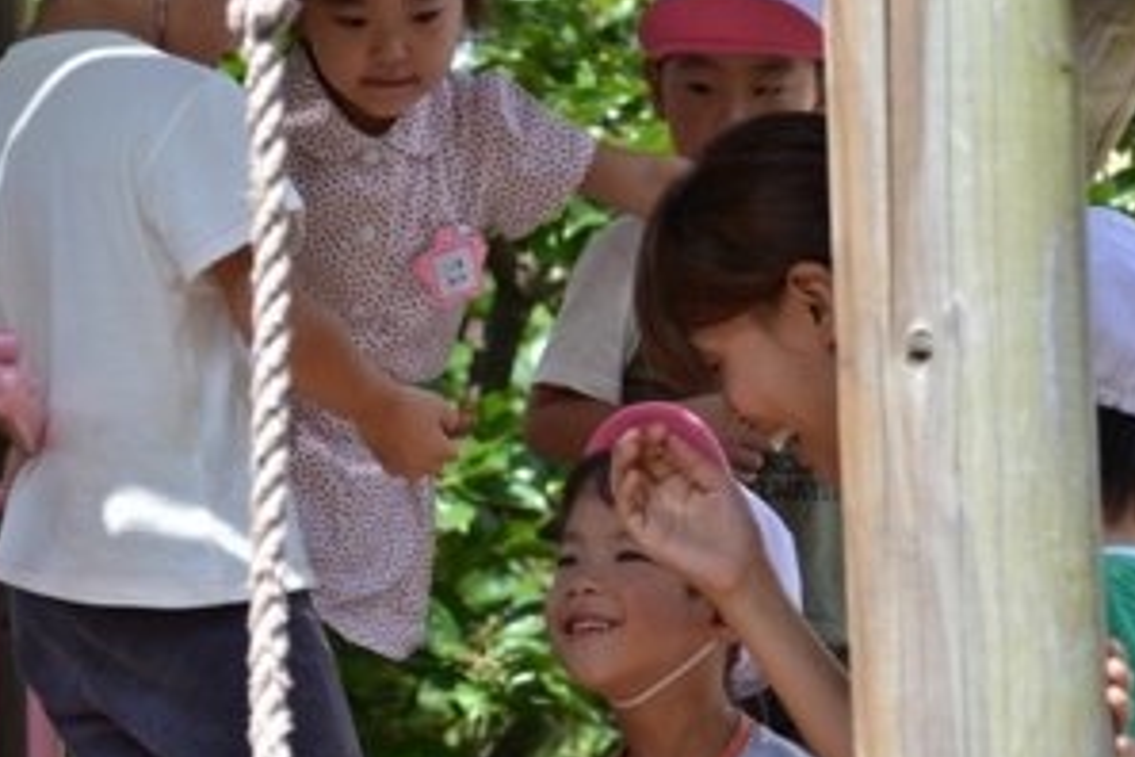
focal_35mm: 186
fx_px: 5864
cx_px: 413
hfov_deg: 11.0
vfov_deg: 7.4
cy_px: 491
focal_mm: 92
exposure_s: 1/160
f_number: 6.3
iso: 100
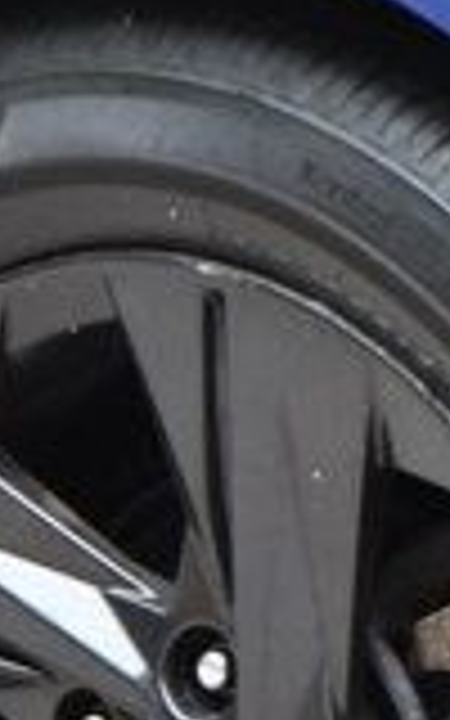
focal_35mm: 500
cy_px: 790
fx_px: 9811
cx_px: 238
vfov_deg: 4.2
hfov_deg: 2.6
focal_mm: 82
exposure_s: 1/250
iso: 640
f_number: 4.8
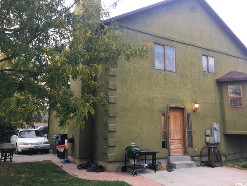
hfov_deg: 61.7
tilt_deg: +12.5
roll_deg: +0.1
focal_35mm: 29
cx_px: 124
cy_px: 93
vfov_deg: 48.2
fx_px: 207
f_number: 2.2
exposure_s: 1/30
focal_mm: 4.15
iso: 100
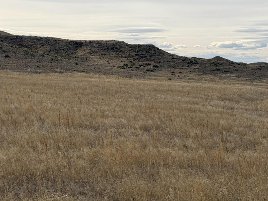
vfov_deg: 15.9
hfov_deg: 21.0
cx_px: 90
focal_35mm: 93
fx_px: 720
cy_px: 114
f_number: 1.78
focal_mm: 6.76
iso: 64
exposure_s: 1/9901
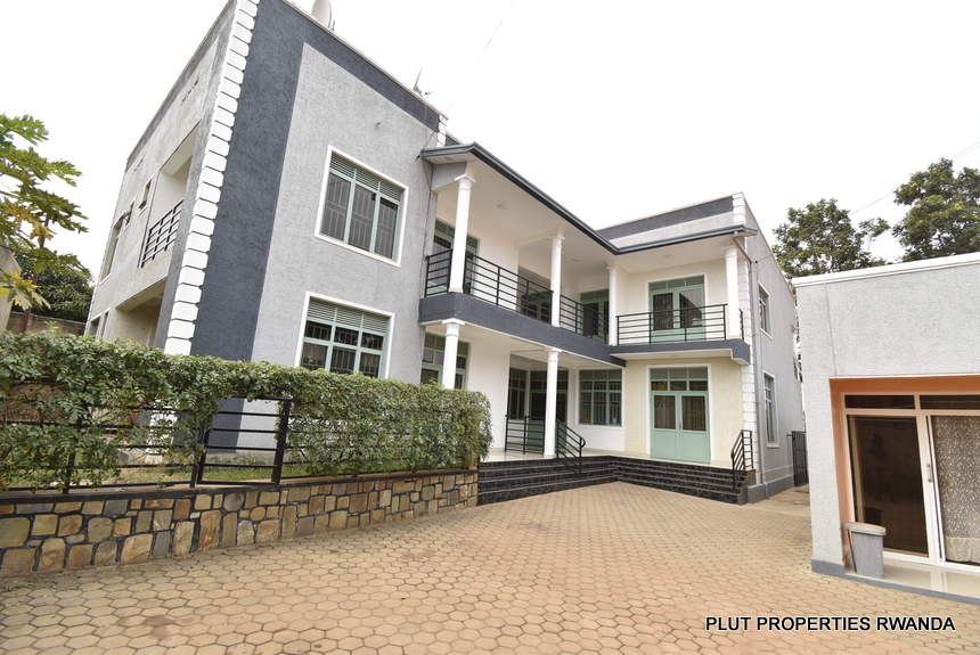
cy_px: 328
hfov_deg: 100.3
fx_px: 409
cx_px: 490
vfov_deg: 77.4
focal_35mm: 15
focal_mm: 10
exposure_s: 1/60
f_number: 8
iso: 100
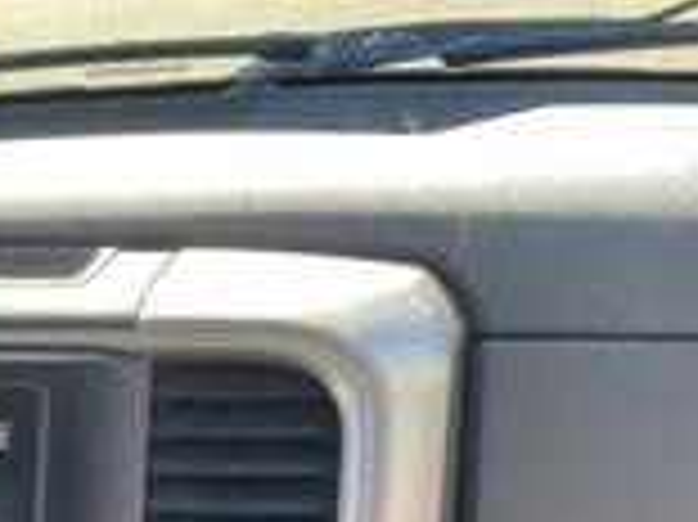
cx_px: -95
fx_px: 1511
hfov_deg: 24.1
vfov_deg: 18.7
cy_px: 598
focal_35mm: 75
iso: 25
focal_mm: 3
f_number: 1.8
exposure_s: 1/122
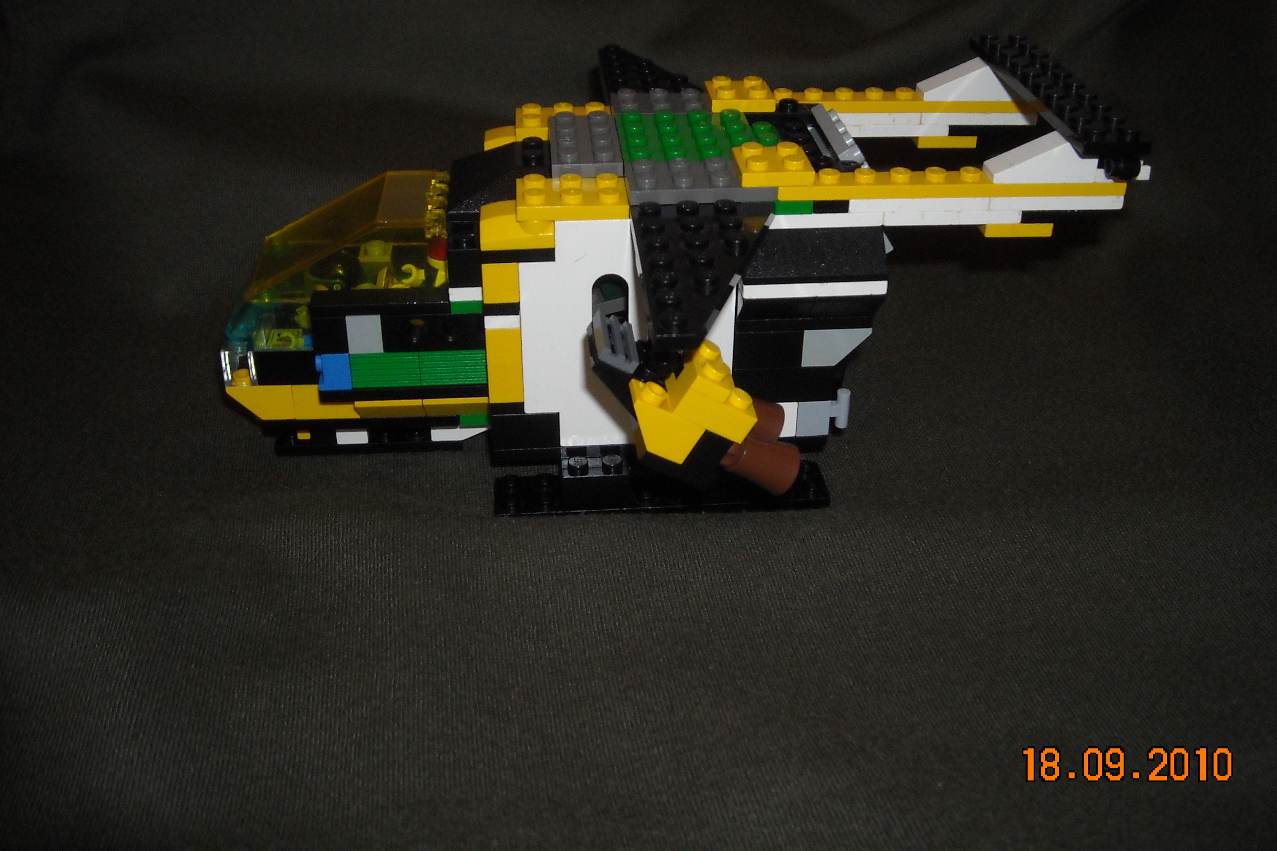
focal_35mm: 37
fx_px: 1312
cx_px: 639
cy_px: 380
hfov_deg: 51.9
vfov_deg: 35.9
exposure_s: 1/60
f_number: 5.6
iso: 200
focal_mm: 5.7
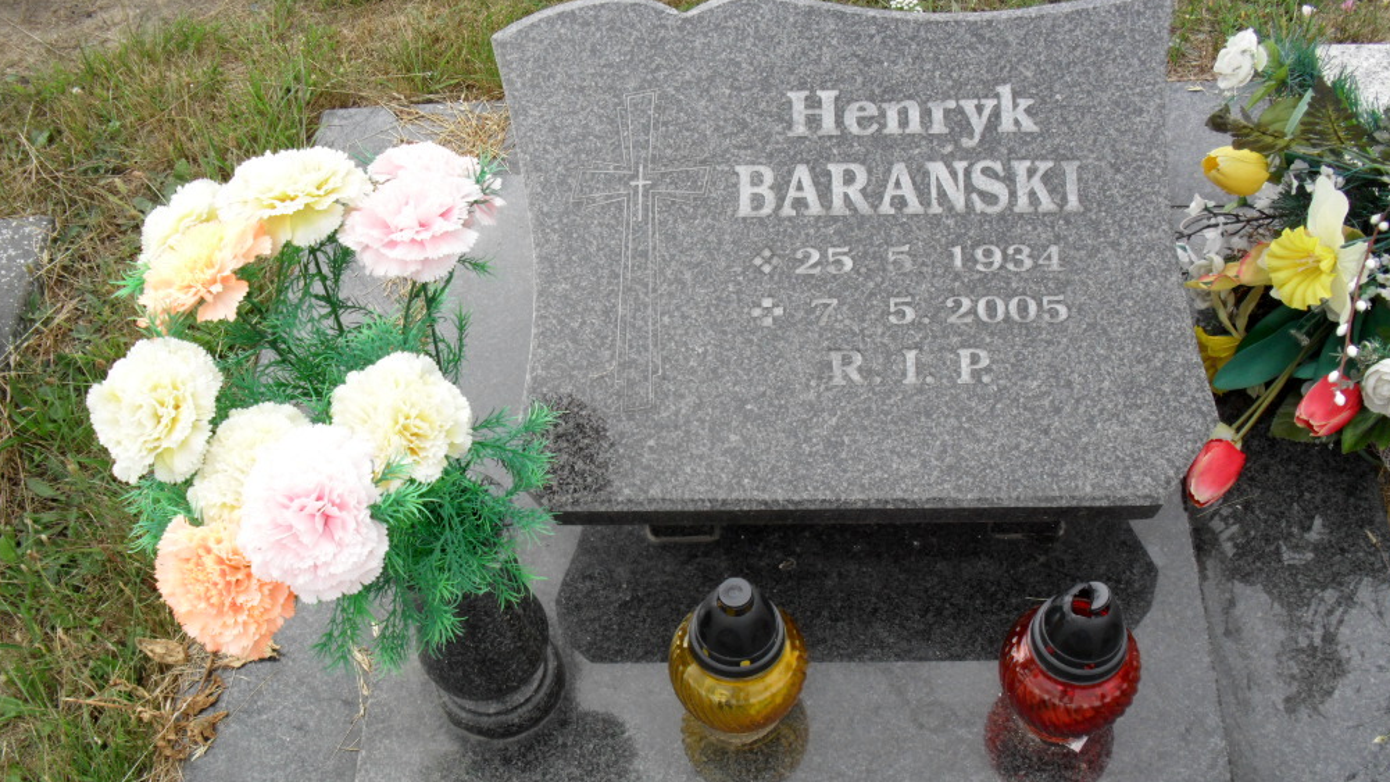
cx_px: 696
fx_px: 1437
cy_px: 528
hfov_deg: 51.6
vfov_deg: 30.2
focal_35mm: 39
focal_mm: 6.3
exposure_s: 1/350
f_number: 3.2
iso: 100
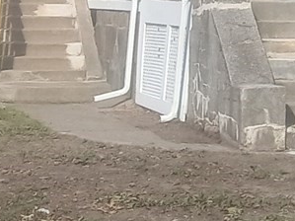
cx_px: 459
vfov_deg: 7.8
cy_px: -308
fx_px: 1516
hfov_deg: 10.7
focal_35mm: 178
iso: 20
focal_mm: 3.98
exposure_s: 1/206
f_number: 1.8
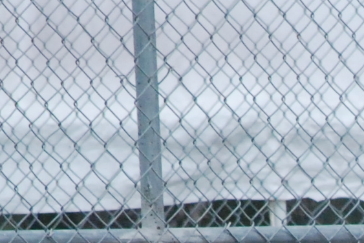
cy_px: 705
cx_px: 763
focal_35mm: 1392
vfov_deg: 1.0
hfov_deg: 1.5
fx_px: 14097
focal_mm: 135
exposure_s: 1/1250
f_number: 5
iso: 1000
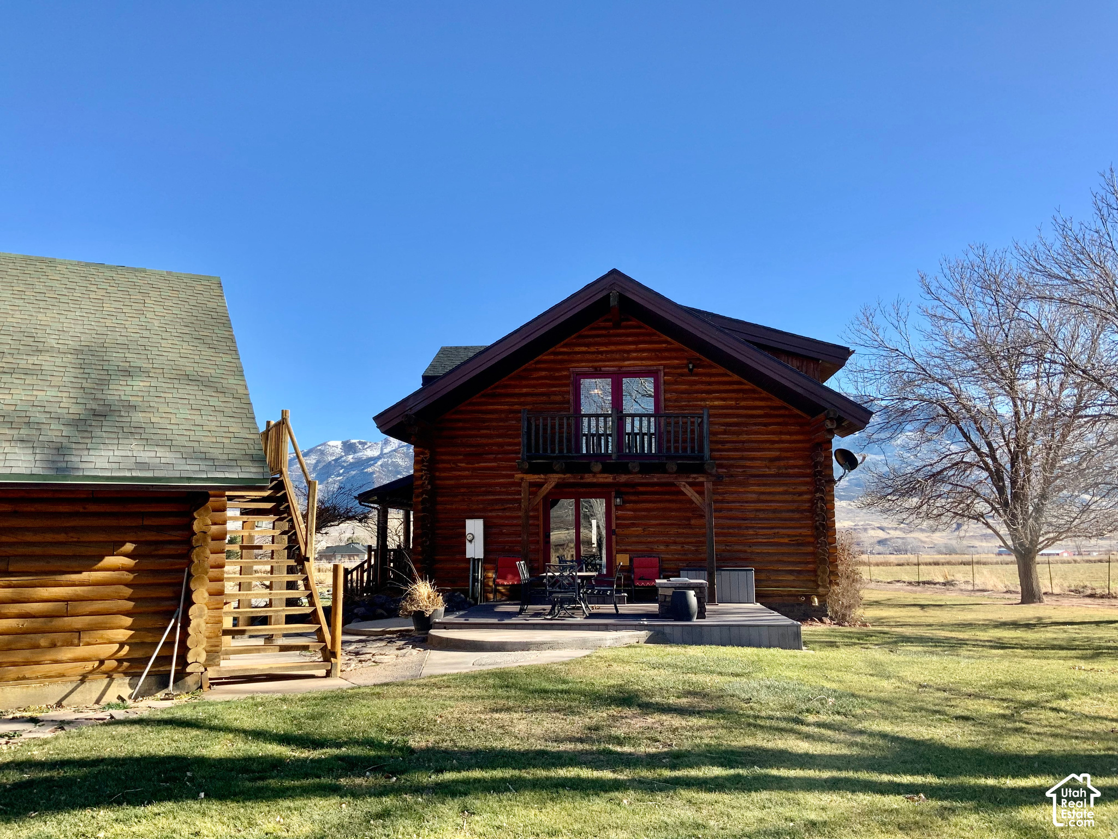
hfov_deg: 61.7
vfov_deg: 48.2
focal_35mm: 29
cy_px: 420
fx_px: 937
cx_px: 559
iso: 16
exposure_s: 1/1035
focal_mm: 3
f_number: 1.8
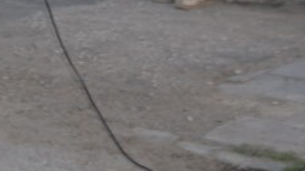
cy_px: -201
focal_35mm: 195
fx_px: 1575
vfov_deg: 6.0
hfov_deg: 10.5
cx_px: -201
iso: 250
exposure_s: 1/125
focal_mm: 23
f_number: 3.8
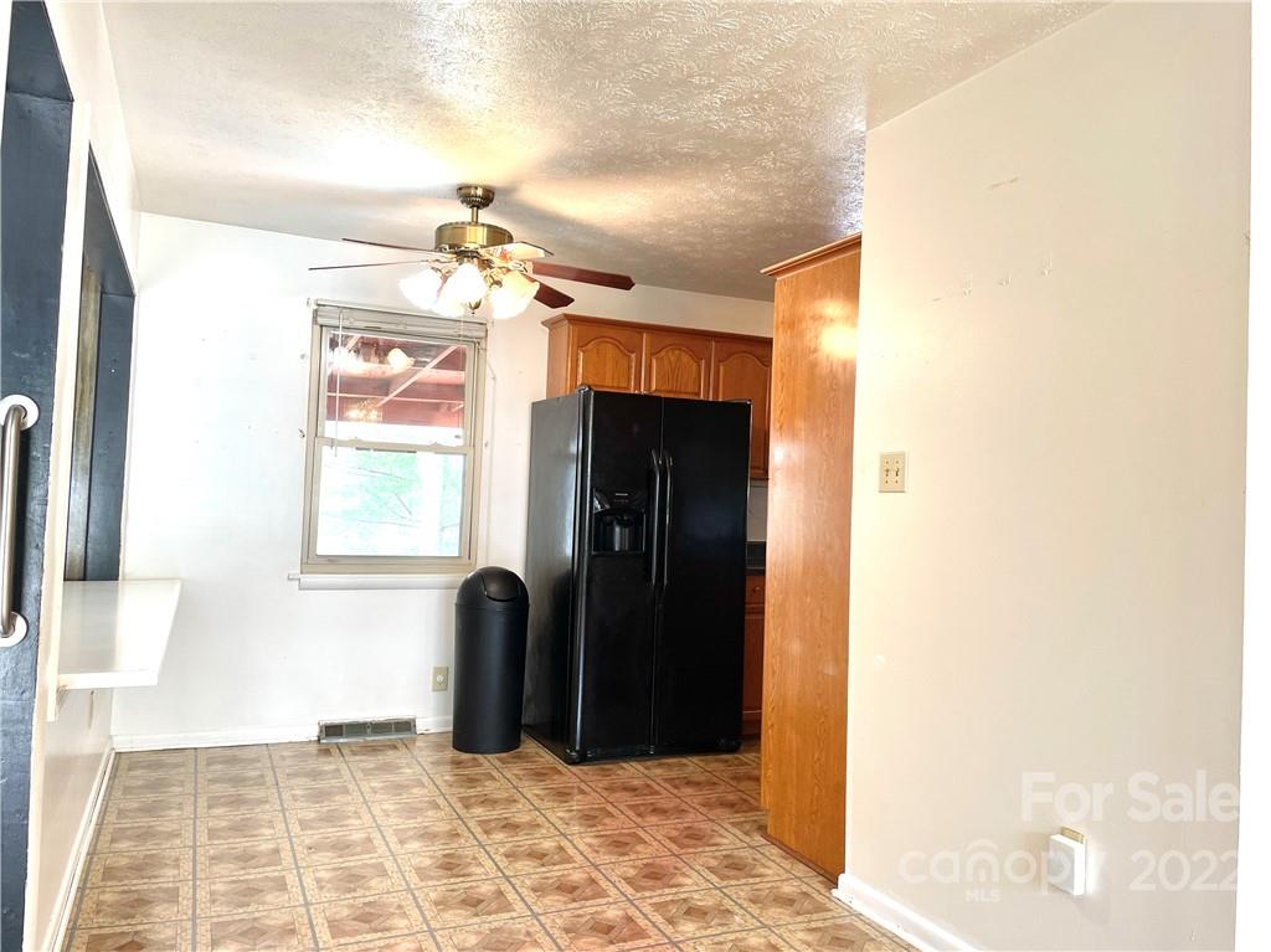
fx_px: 954
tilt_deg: +1.5
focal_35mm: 26
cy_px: 476
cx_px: 636
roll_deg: -1.1
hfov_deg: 67.3
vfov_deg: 53.0
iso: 80
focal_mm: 4.2
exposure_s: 1/60
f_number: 1.6
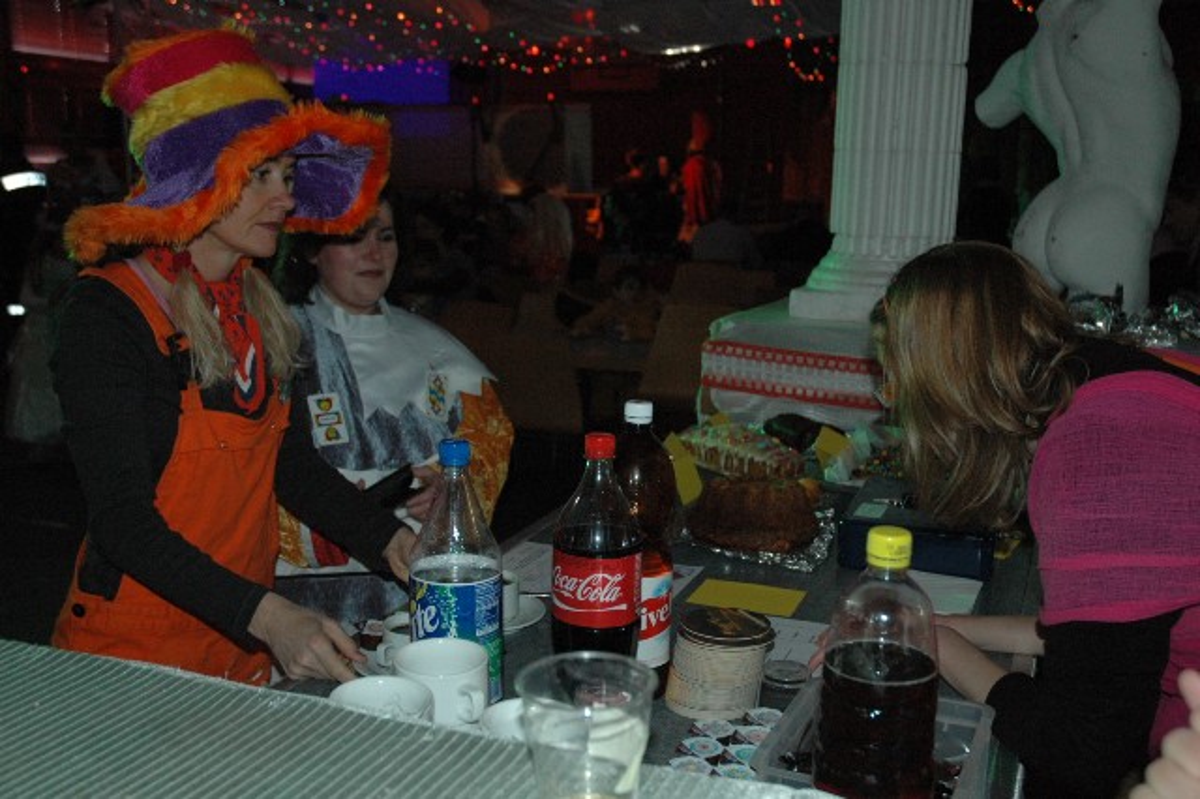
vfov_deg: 33.0
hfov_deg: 47.9
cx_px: 600
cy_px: 400
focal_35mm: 40
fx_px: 1349
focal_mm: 27
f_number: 4.5
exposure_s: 1/60
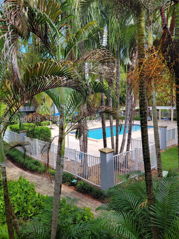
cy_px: 120
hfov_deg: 56.8
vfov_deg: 71.6
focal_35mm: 24
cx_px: 90
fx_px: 165
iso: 16
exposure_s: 1/146
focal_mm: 6.7
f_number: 1.8
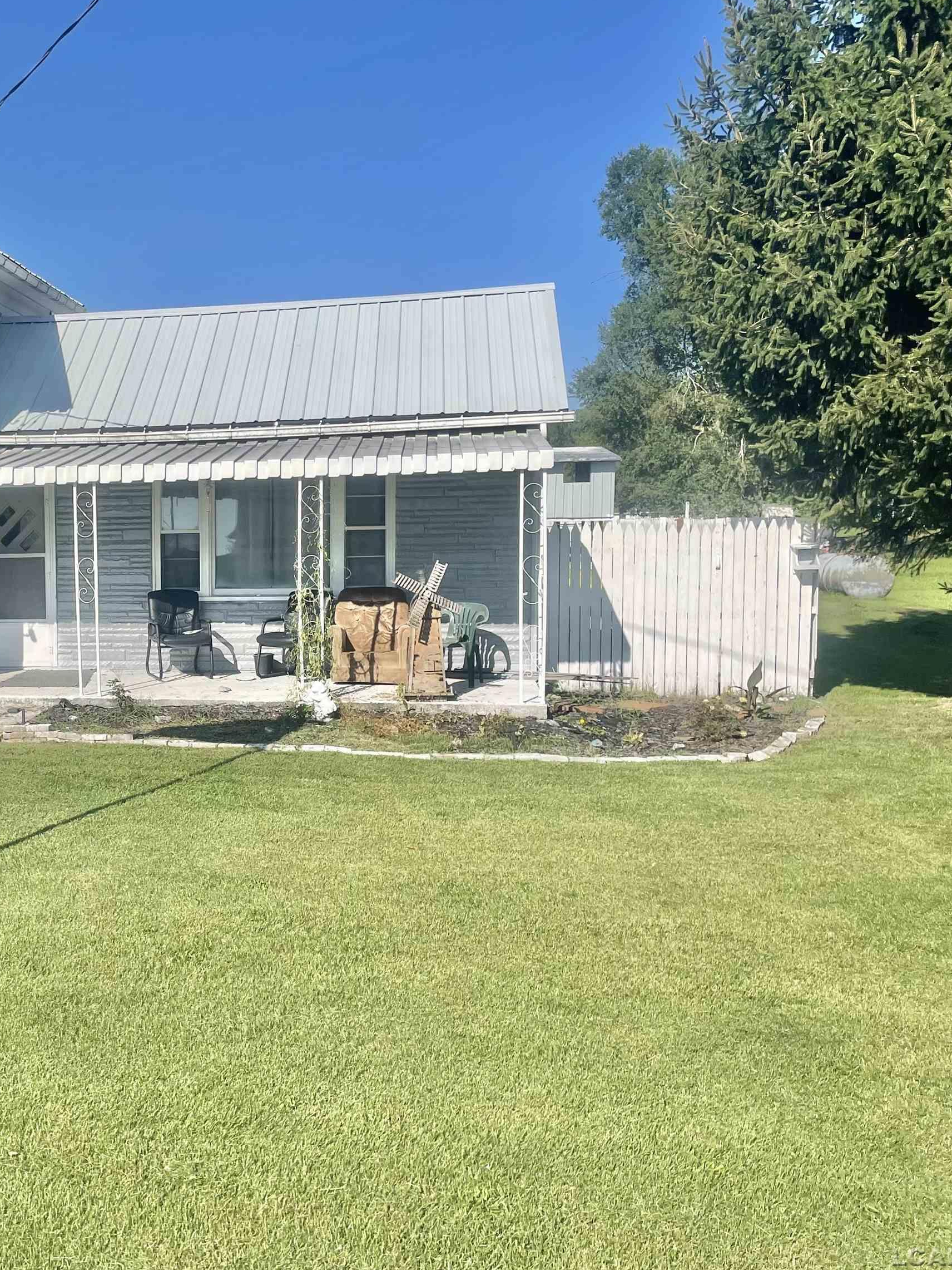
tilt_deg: -5.7
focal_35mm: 35
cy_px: 633
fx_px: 1283
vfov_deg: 52.6
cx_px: 116
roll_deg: +1.6
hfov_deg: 38.3
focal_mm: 4.2
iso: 32
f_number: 1.6
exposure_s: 1/5556
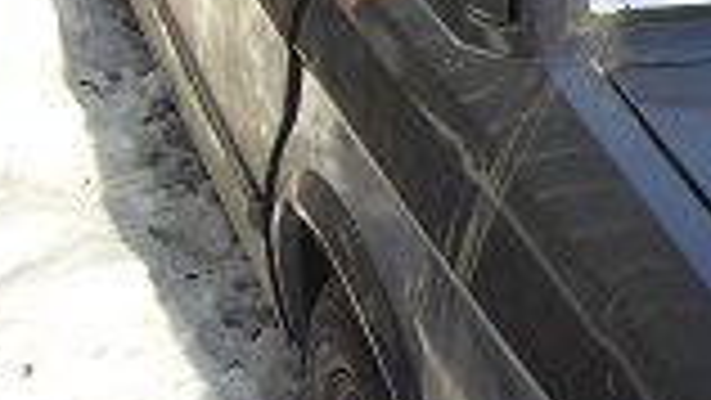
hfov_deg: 15.4
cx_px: 576
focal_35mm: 138
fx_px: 2603
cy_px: 108
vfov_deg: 8.8
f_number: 3.5
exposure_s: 1/350
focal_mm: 6.6
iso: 80
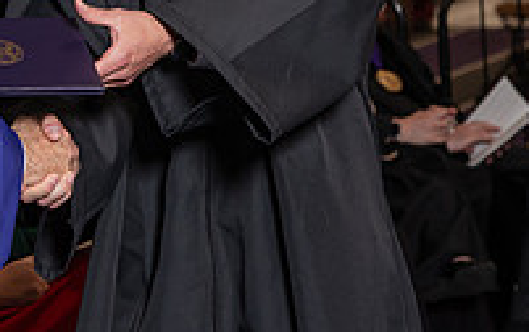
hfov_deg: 9.1
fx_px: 3304
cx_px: 42
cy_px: -123
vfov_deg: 5.7
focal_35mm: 229
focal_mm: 78
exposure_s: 1/200
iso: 1000
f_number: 5
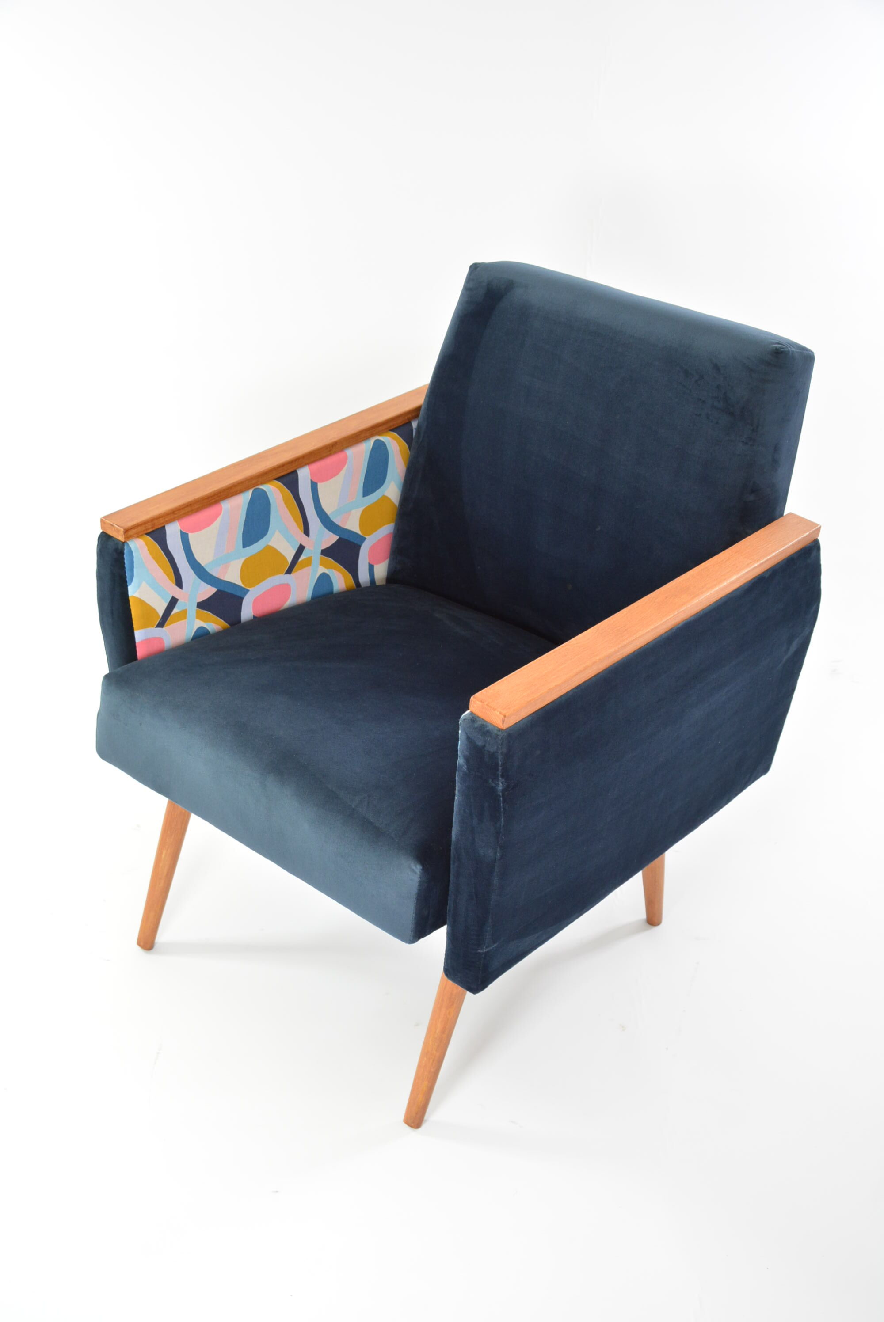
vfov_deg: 46.4
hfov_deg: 31.9
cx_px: 442
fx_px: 1544
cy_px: 661
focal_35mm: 42
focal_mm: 28
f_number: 5.6
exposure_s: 1/60
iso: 640
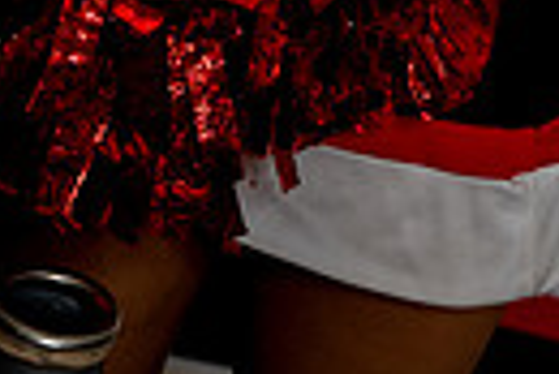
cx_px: 314
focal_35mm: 121
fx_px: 1881
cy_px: -563
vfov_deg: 9.8
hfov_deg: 16.9
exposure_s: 1/250
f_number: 4.5
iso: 100
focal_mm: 35
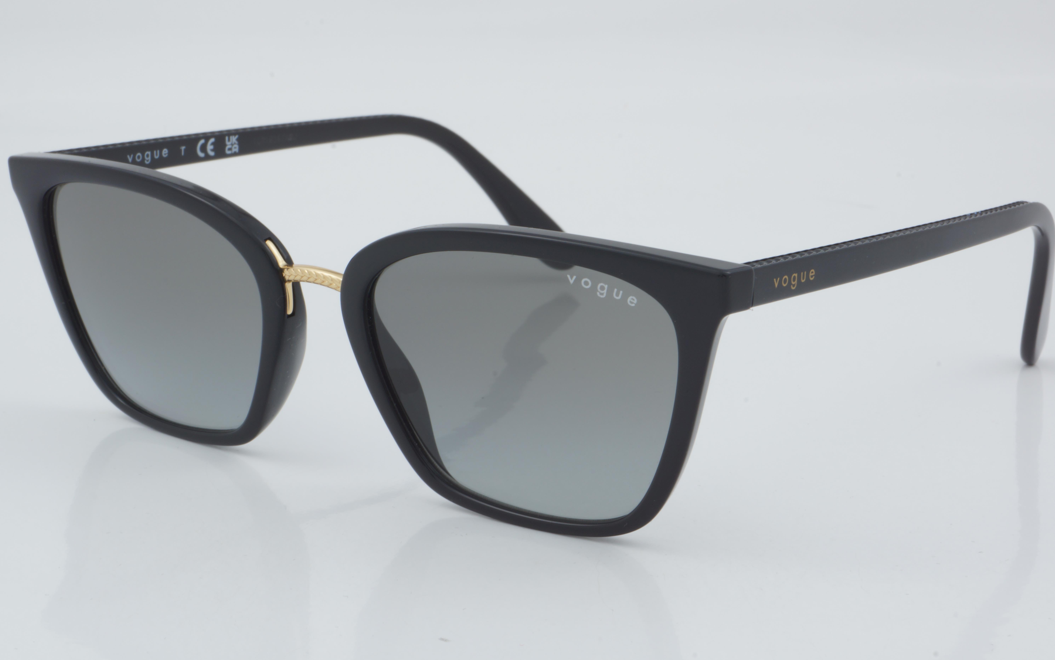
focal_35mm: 77
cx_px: 528
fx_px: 2214
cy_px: 346
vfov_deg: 16.9
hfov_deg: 26.8
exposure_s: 1/4
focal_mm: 50
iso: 100
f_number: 29
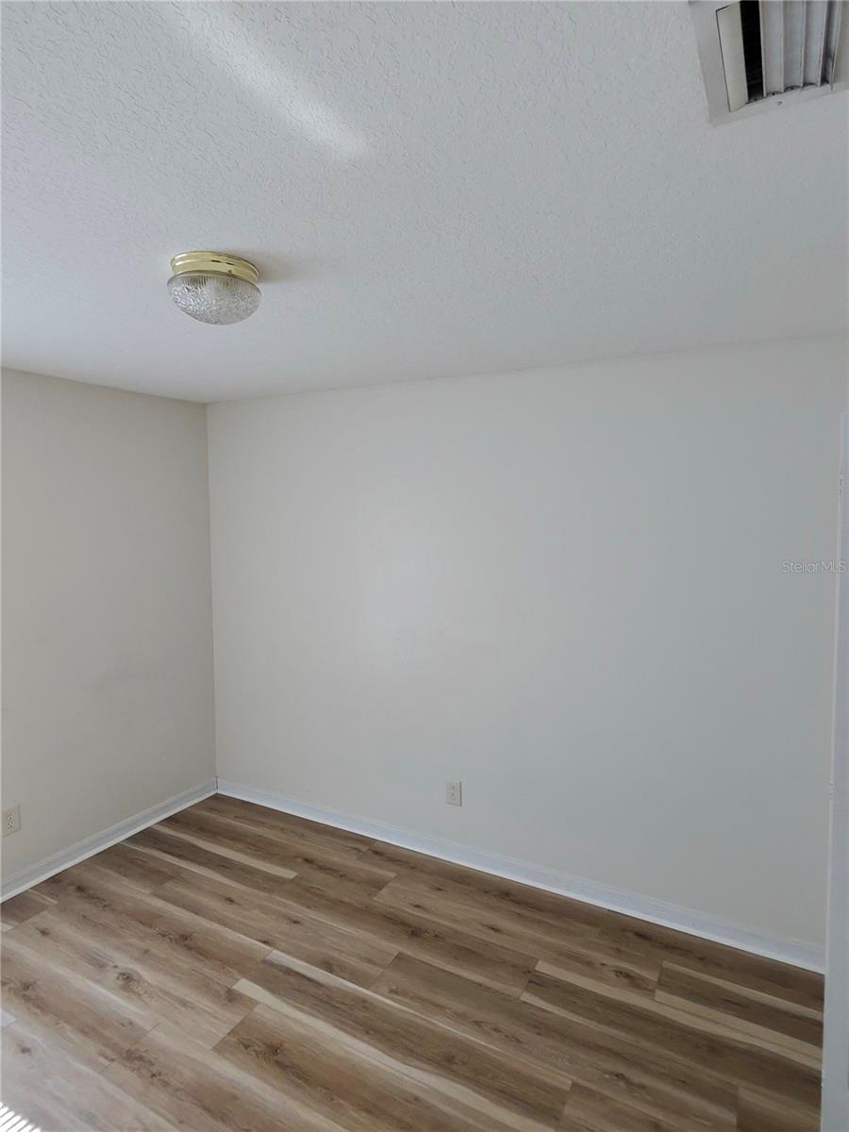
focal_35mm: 13
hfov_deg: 89.9
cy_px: 566
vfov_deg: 106.2
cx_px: 424
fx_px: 425
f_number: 2.2
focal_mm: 2.24
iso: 95
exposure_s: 1/120
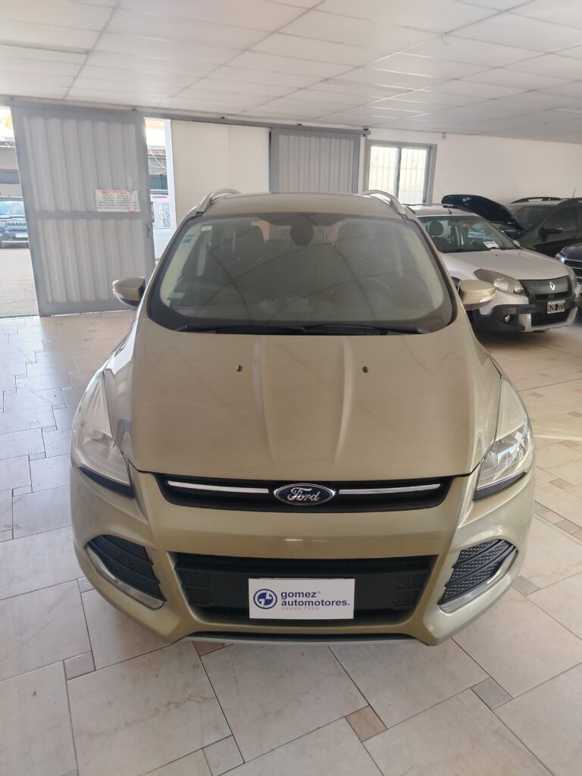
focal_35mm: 24
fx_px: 538
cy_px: 388
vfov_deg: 71.6
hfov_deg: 56.8
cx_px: 291
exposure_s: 1/50
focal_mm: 5.25
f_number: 1.75
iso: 397
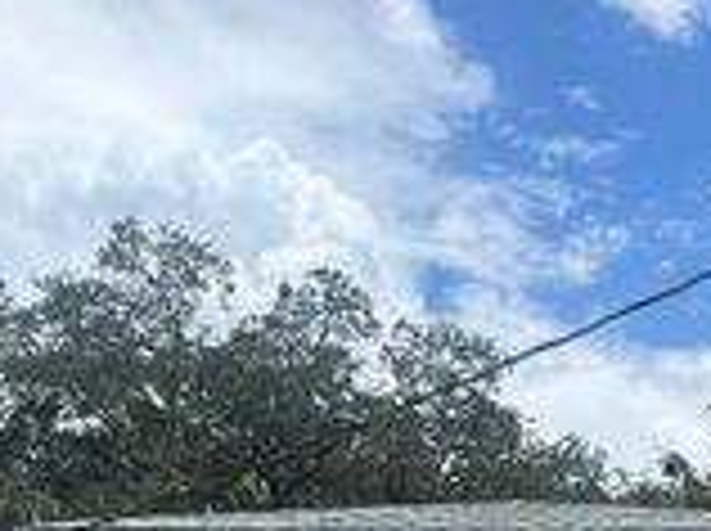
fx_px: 1559
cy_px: 736
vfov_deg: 17.8
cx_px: 706
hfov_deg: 24.5
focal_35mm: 76
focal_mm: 6.86
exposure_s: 1/5525
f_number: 1.78
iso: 80
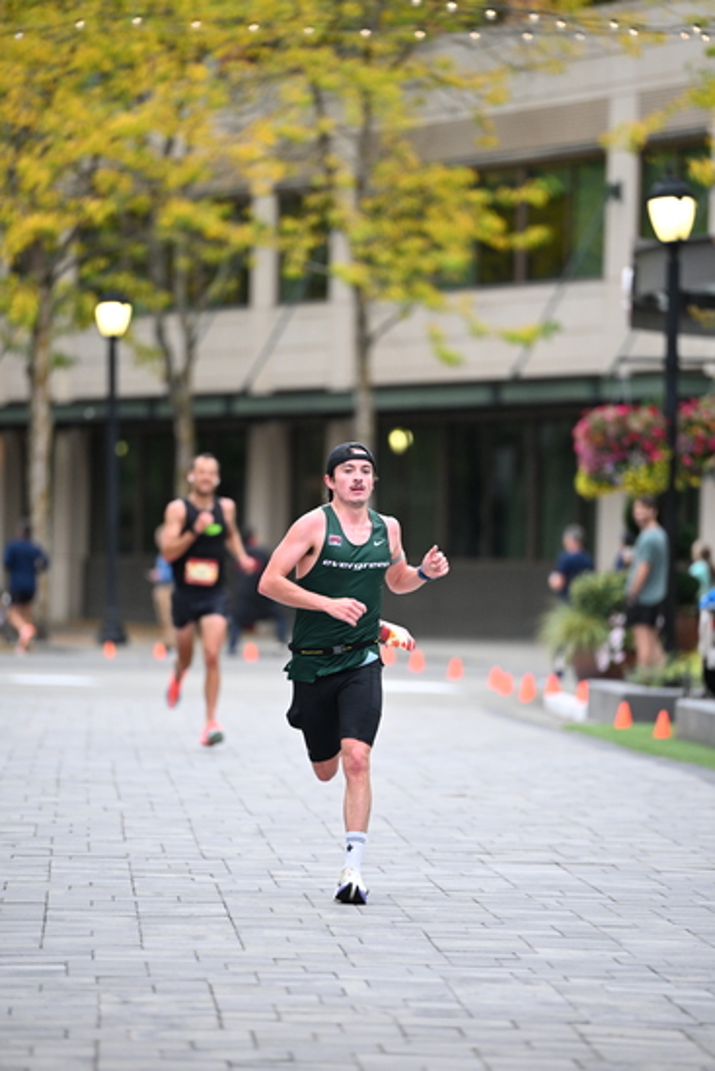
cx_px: 358
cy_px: 536
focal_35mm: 200
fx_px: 5954
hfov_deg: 6.9
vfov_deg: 10.3
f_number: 2.8
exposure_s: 1/800
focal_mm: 200
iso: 1600
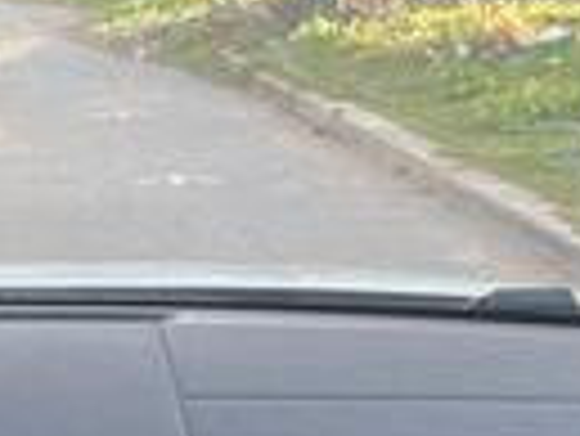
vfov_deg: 11.1
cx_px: -625
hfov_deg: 12.9
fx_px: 2197
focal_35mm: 131
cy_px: 528
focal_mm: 4.2
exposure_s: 1/100
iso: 80
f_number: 1.6
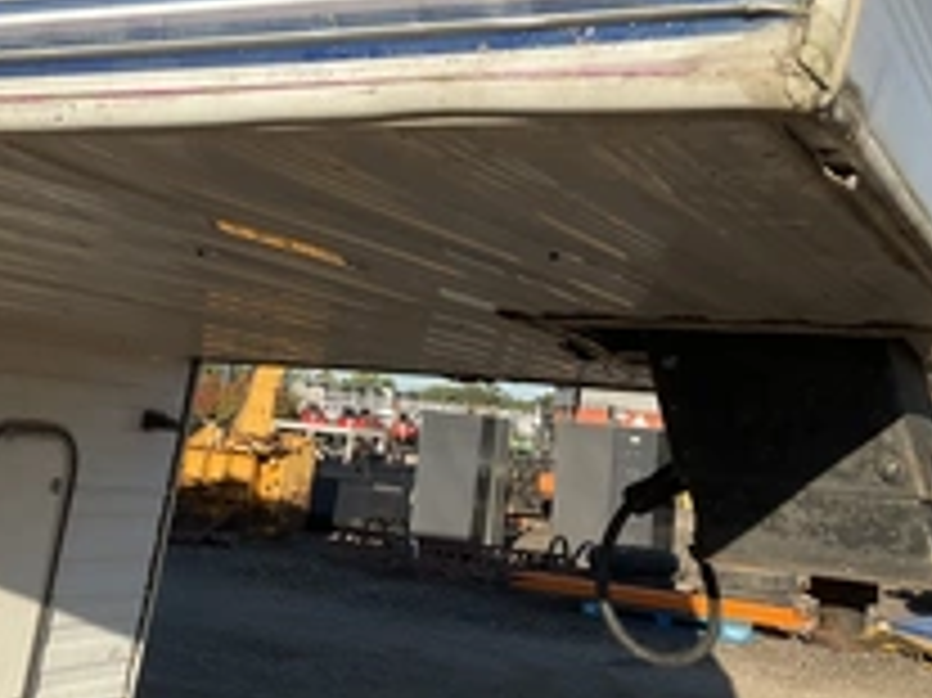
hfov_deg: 33.9
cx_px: 275
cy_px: 365
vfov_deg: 26.1
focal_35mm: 56
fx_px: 1507
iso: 25
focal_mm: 3
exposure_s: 1/1377
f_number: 1.8
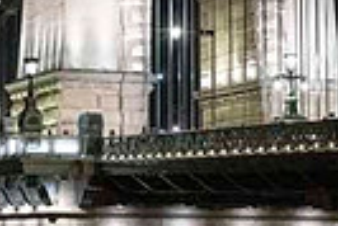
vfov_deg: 7.6
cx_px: -66
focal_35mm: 180
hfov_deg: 11.2
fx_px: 1692
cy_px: 85
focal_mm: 40
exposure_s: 1/80
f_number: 4
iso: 6400
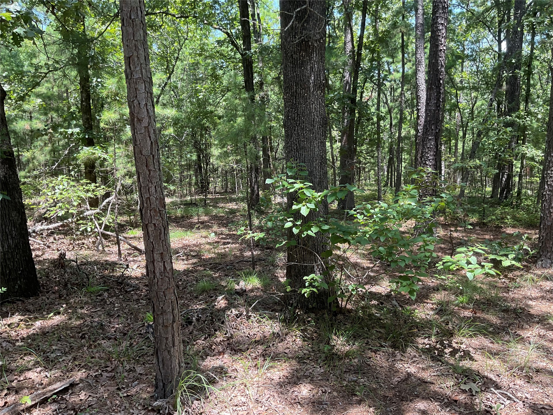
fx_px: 463
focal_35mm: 29
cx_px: 276
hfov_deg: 61.7
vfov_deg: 48.2
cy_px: 208
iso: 16
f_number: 1.8
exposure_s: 1/145
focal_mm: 3
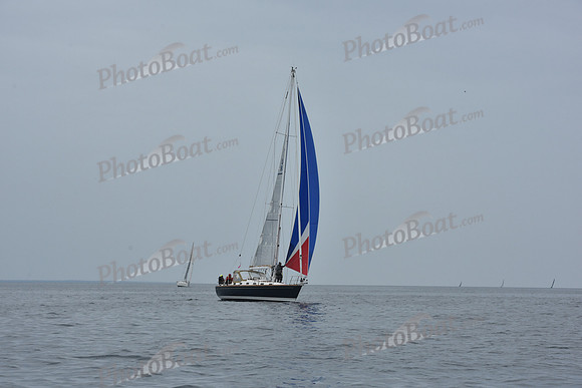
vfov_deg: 13.7
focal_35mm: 100
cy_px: 194
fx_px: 1617
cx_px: 291
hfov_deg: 20.4
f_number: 9
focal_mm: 100
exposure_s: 1/800
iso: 250
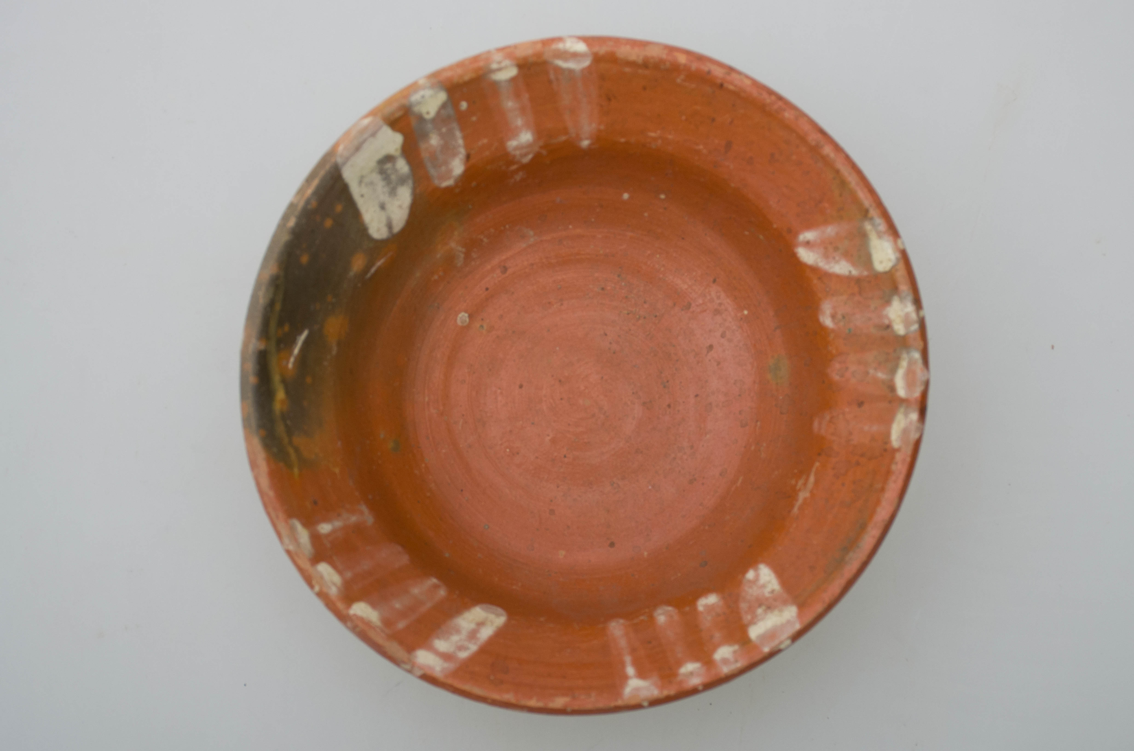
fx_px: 1886
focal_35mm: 60
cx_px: 567
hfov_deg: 33.5
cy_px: 376
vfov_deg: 22.5
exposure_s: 1/160
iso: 160
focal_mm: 40
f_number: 6.3
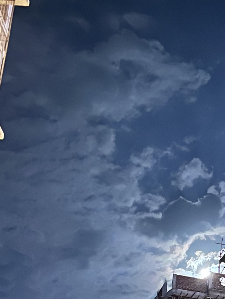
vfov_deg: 24.2
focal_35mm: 77
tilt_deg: +23.9
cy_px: 299
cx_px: 315
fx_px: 667
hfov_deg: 17.6
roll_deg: +3.6
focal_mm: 5.1
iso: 800
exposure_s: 1/5
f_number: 1.6
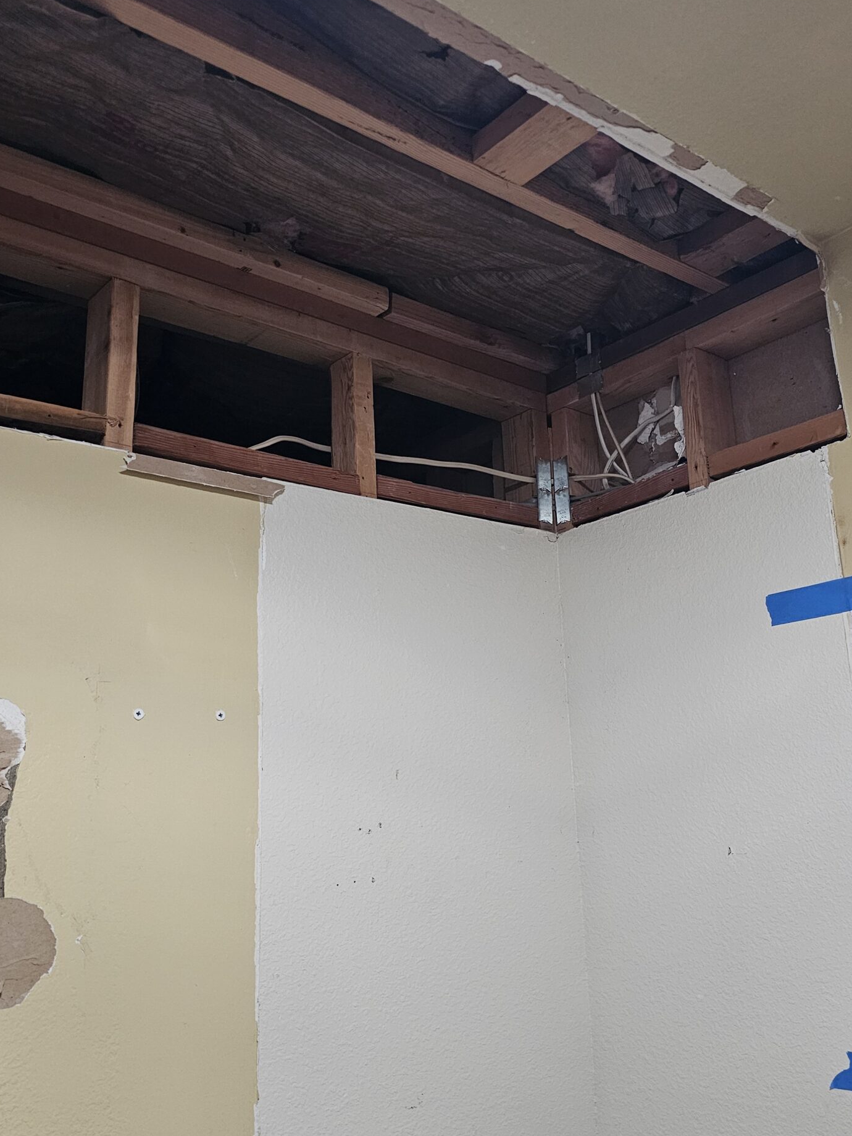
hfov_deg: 44.0
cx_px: 490
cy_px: 564
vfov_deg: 56.8
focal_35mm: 32
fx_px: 1050
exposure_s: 1/60
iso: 800
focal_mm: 6.3
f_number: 1.7
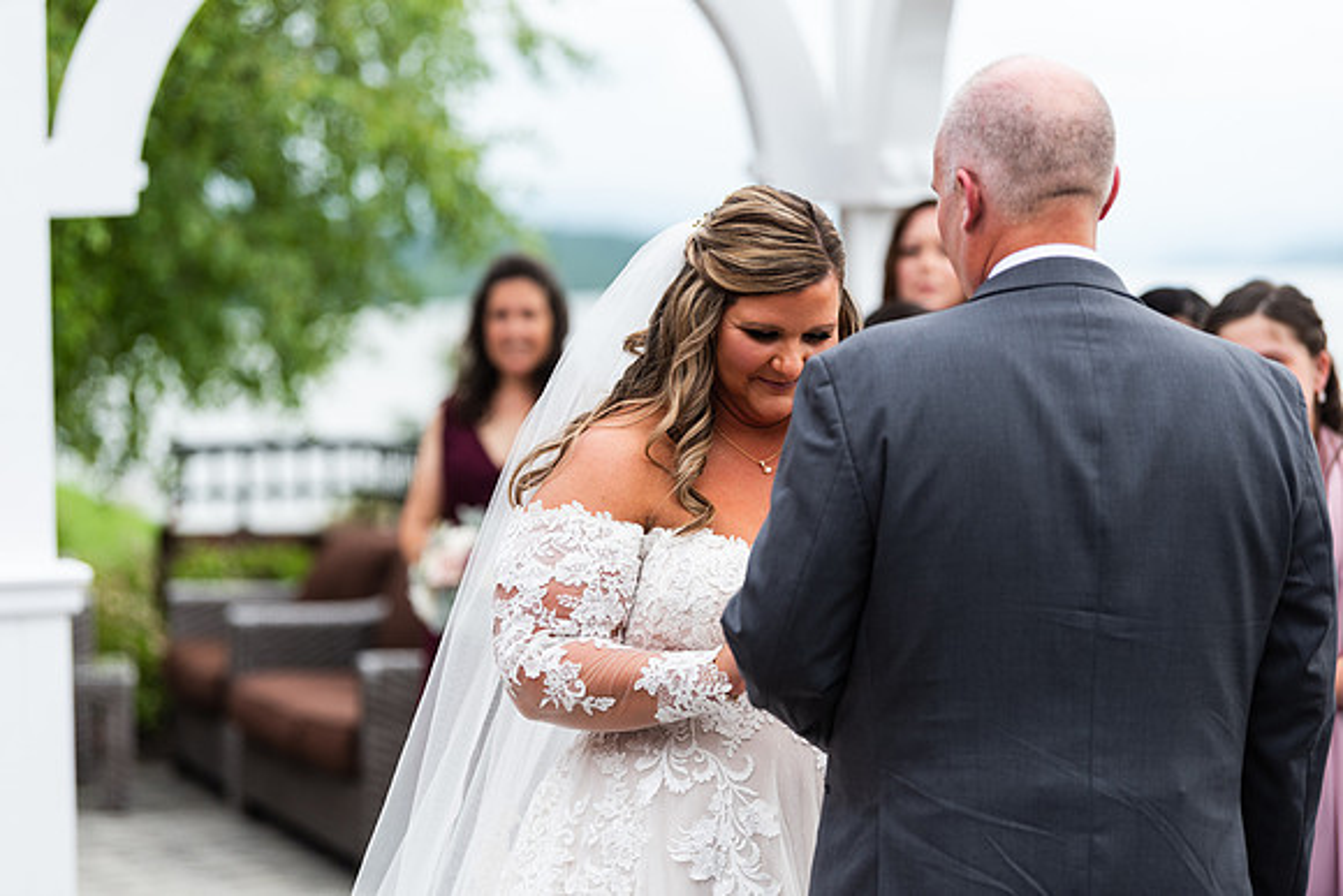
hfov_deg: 15.8
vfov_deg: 10.6
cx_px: 672
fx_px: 4851
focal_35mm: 130
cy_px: 448
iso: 64
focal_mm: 130
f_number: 2.8
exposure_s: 1/500
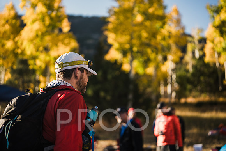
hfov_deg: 39.6
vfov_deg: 27.0
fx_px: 314
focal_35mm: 50
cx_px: 113
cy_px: 76
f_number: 1.4
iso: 125
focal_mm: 50
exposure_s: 1/1600
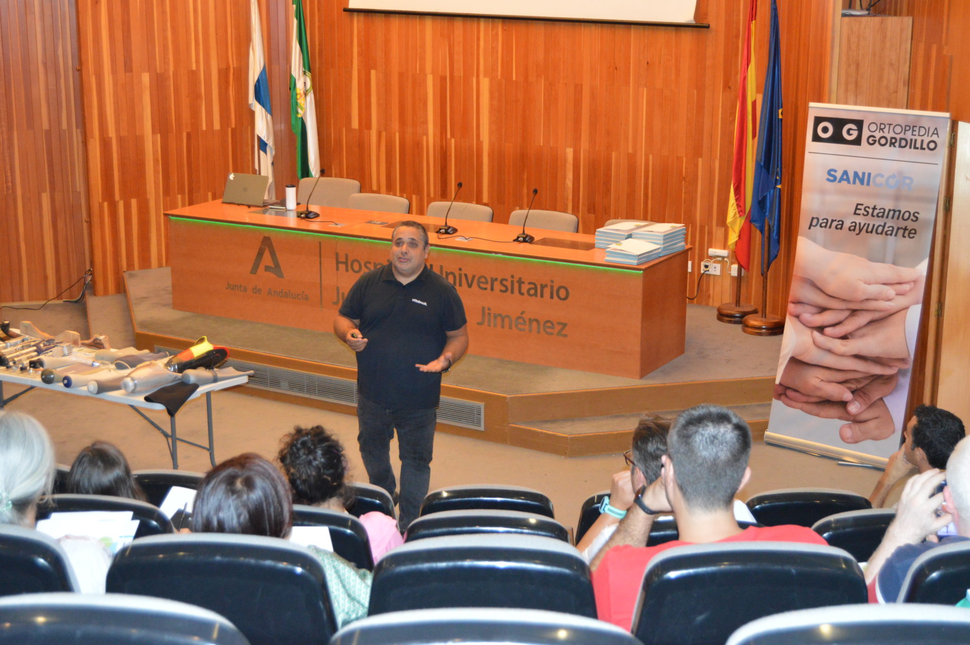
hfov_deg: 35.1
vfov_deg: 23.7
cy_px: 322
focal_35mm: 57
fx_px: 1535
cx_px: 485
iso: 2200
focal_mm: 38
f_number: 4.8
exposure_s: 1/60
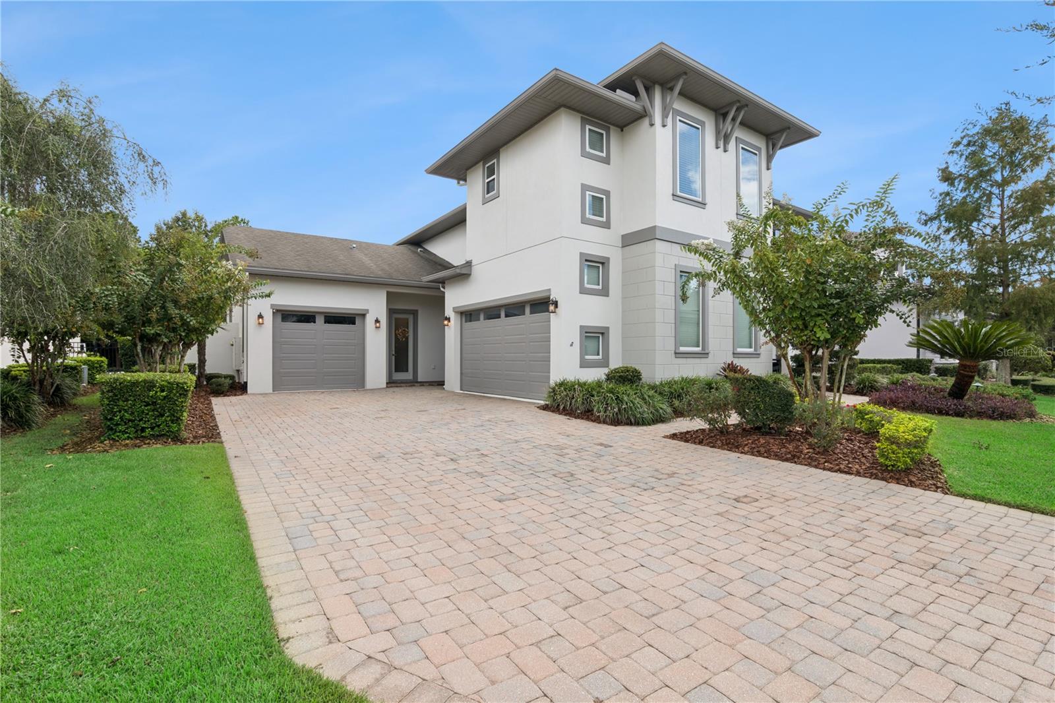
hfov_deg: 96.7
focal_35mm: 16
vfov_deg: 73.7
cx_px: 528
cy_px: 352
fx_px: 469
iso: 100
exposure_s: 1/30
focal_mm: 16
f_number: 18
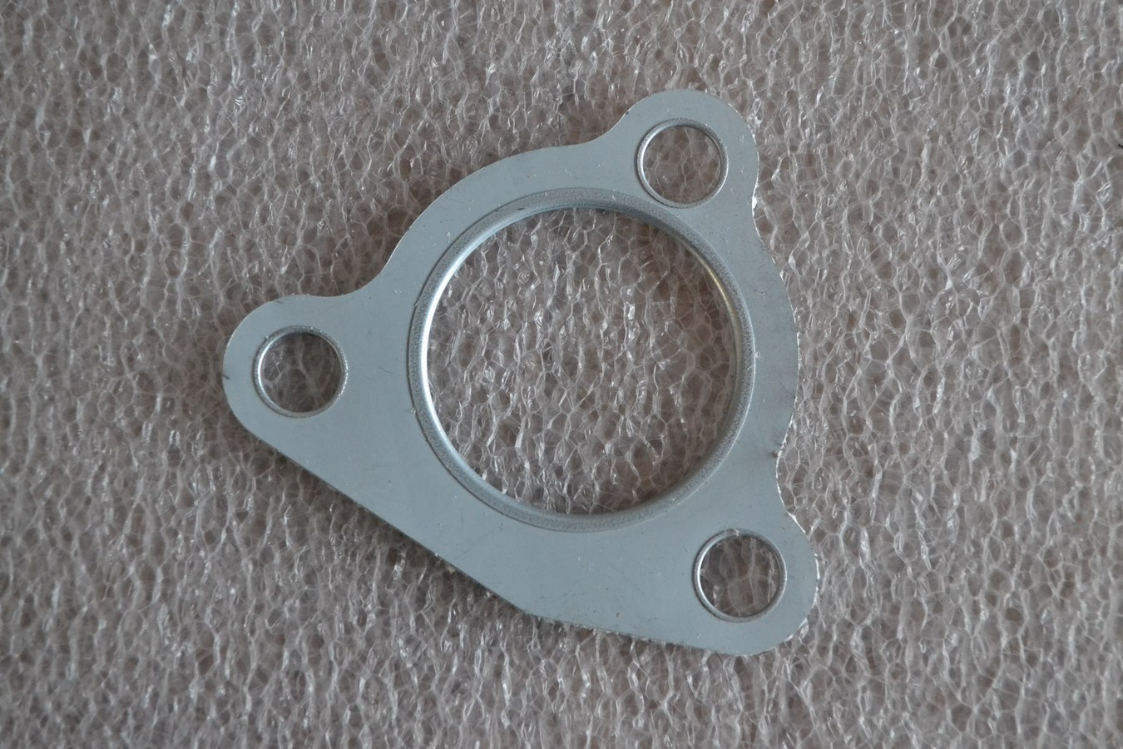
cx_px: 562
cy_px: 374
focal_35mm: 52
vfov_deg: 25.8
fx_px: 1638
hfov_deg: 37.9
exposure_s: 1/40
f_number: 5
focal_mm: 35
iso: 3200
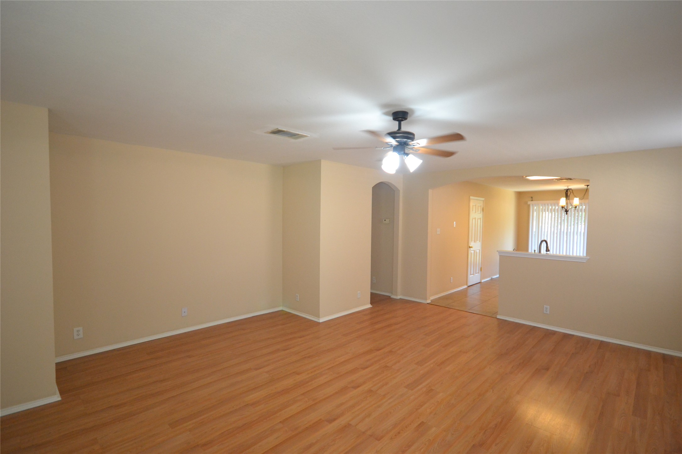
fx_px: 327
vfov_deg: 69.7
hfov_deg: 92.4
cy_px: 227
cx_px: 341
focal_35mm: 17
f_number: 4.2
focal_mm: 11.5
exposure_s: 1/60
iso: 1800
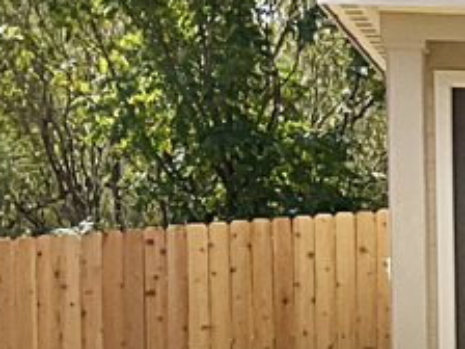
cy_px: 380
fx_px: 2499
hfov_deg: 9.0
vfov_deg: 7.9
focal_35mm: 186
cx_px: 1298
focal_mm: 3
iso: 16
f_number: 1.8
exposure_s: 1/2320
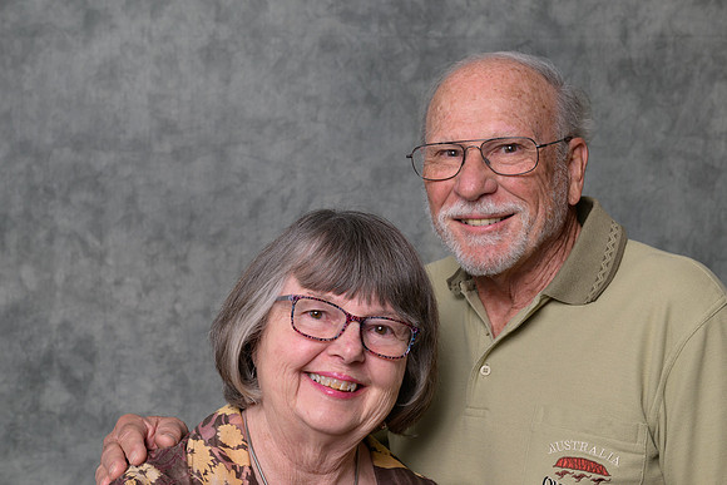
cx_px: 364
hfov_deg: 32.4
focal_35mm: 62
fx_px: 1252
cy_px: 242
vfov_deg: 21.9
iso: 400
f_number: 10
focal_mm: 62
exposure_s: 1/125
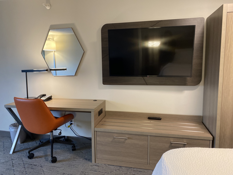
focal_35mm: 26
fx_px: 175
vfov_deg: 53.1
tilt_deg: -8.3
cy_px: 88
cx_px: 116
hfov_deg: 67.3
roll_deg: +1.2
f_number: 1.8
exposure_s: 1/60
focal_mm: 4.25
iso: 200
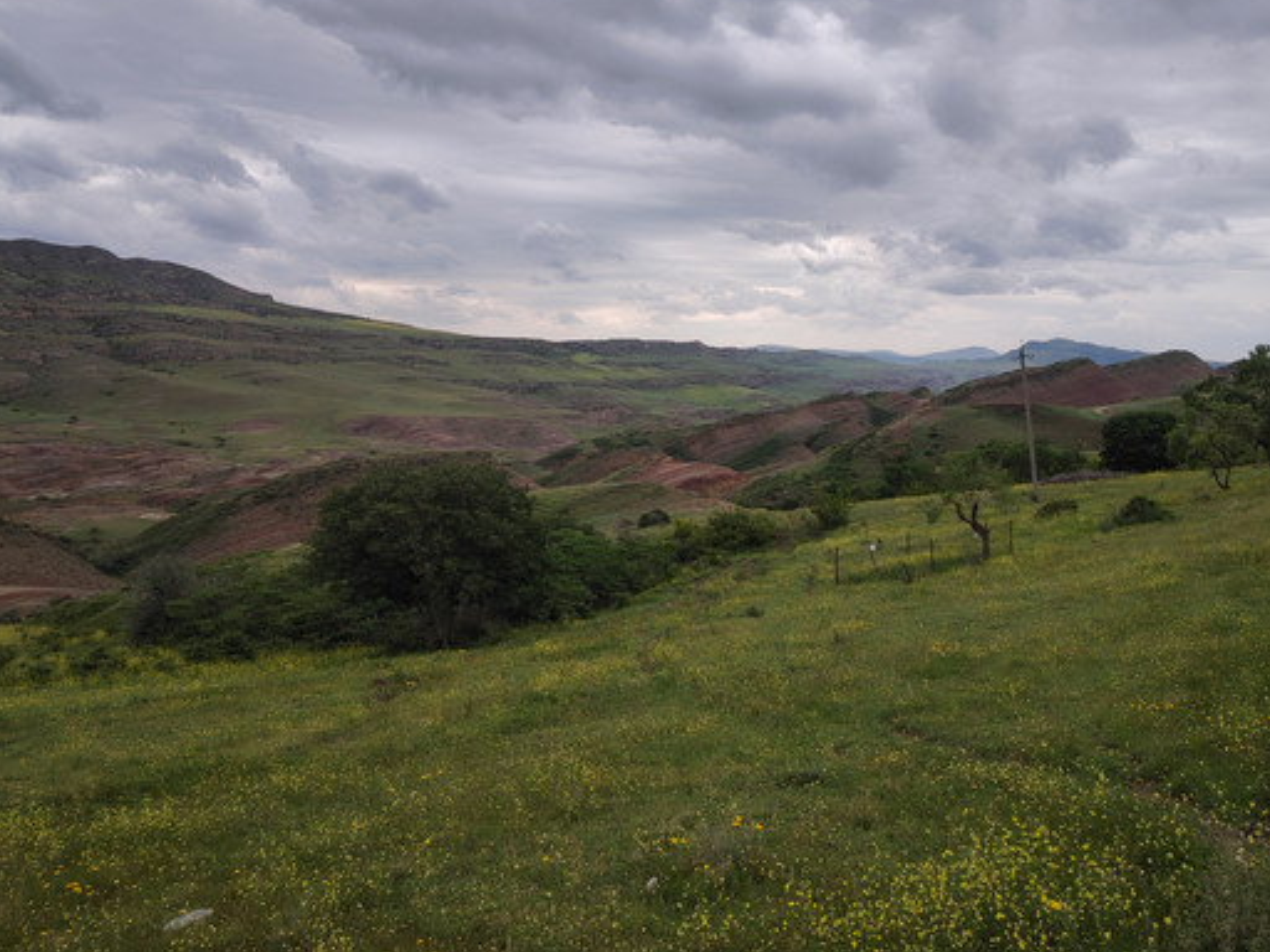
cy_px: 379
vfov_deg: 46.5
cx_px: 695
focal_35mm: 30
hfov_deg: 59.9
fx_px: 1101
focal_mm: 5.25
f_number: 1.75
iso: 100
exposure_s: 1/224
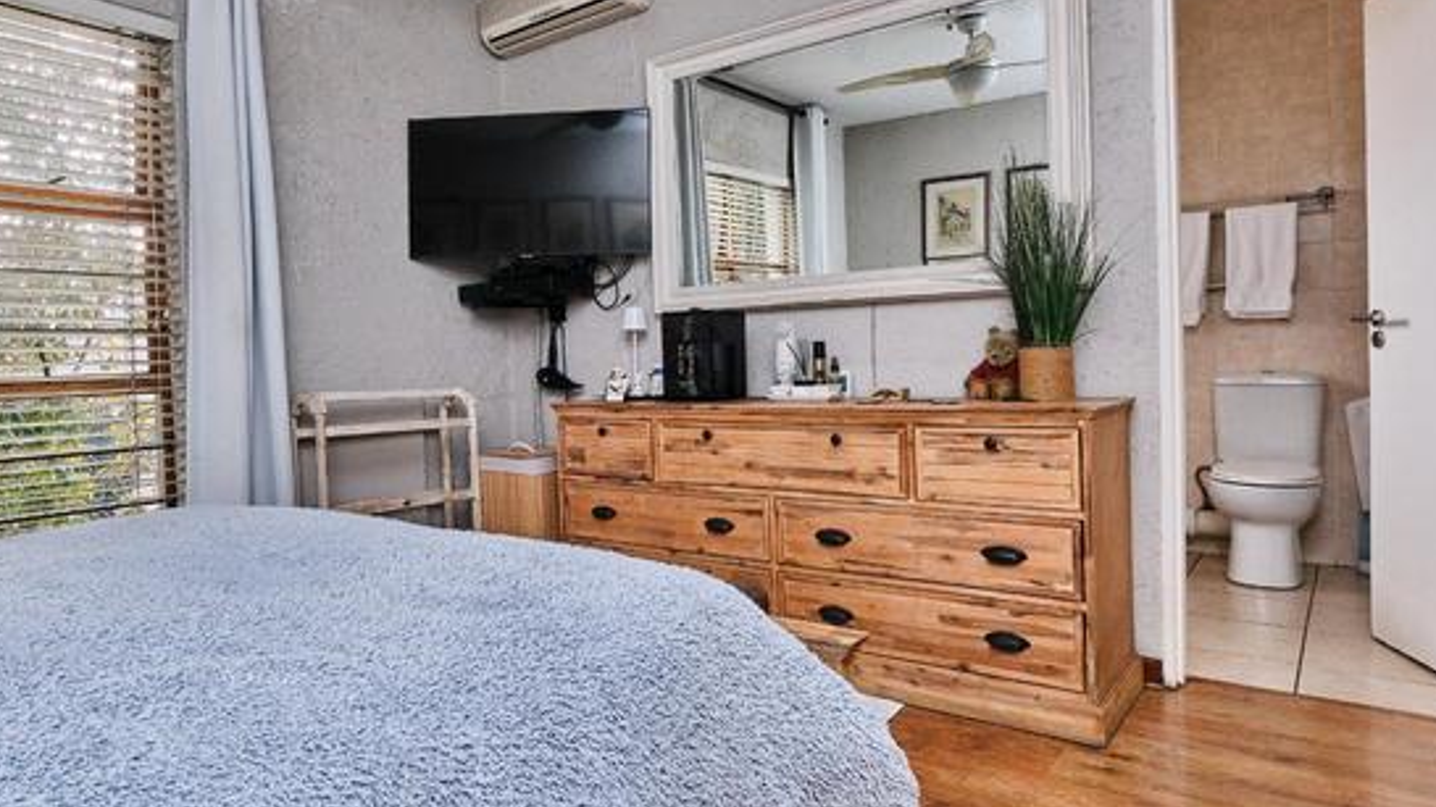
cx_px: 571
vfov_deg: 49.5
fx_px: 876
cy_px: 377
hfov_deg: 77.8
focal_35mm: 23
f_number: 8
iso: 800
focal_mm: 10
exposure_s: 1/200
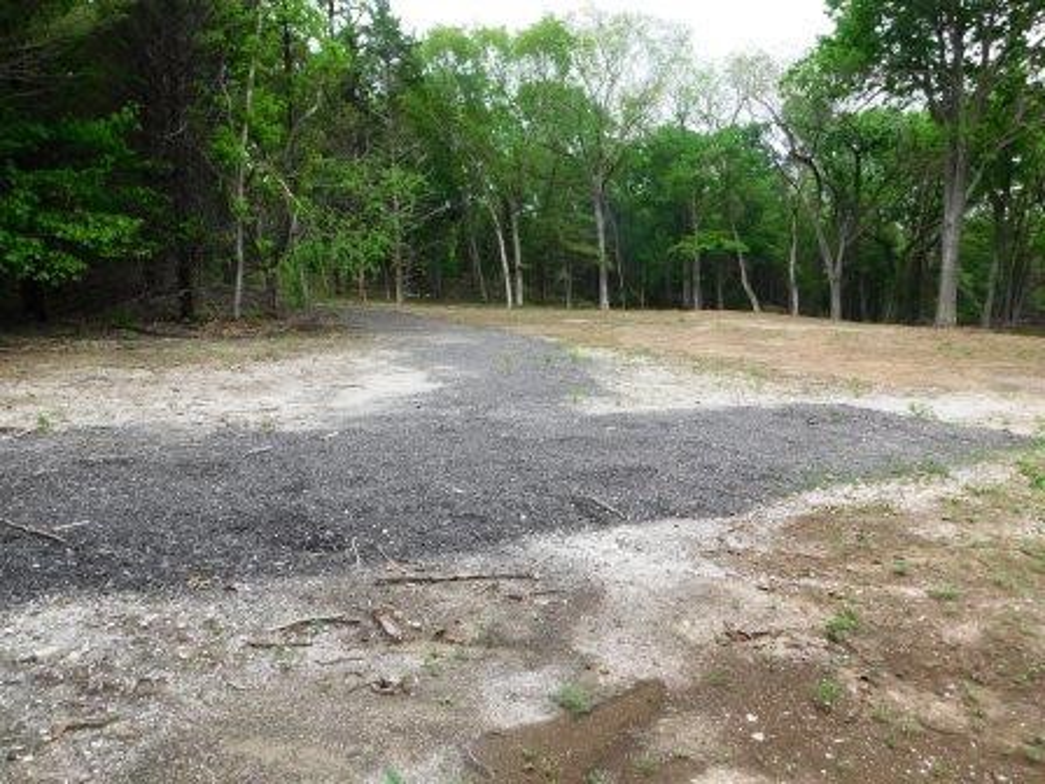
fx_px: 845
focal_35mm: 28
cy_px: 392
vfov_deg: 49.7
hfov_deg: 63.4
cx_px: 522
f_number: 3.2
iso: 125
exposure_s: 1/640
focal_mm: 4.9
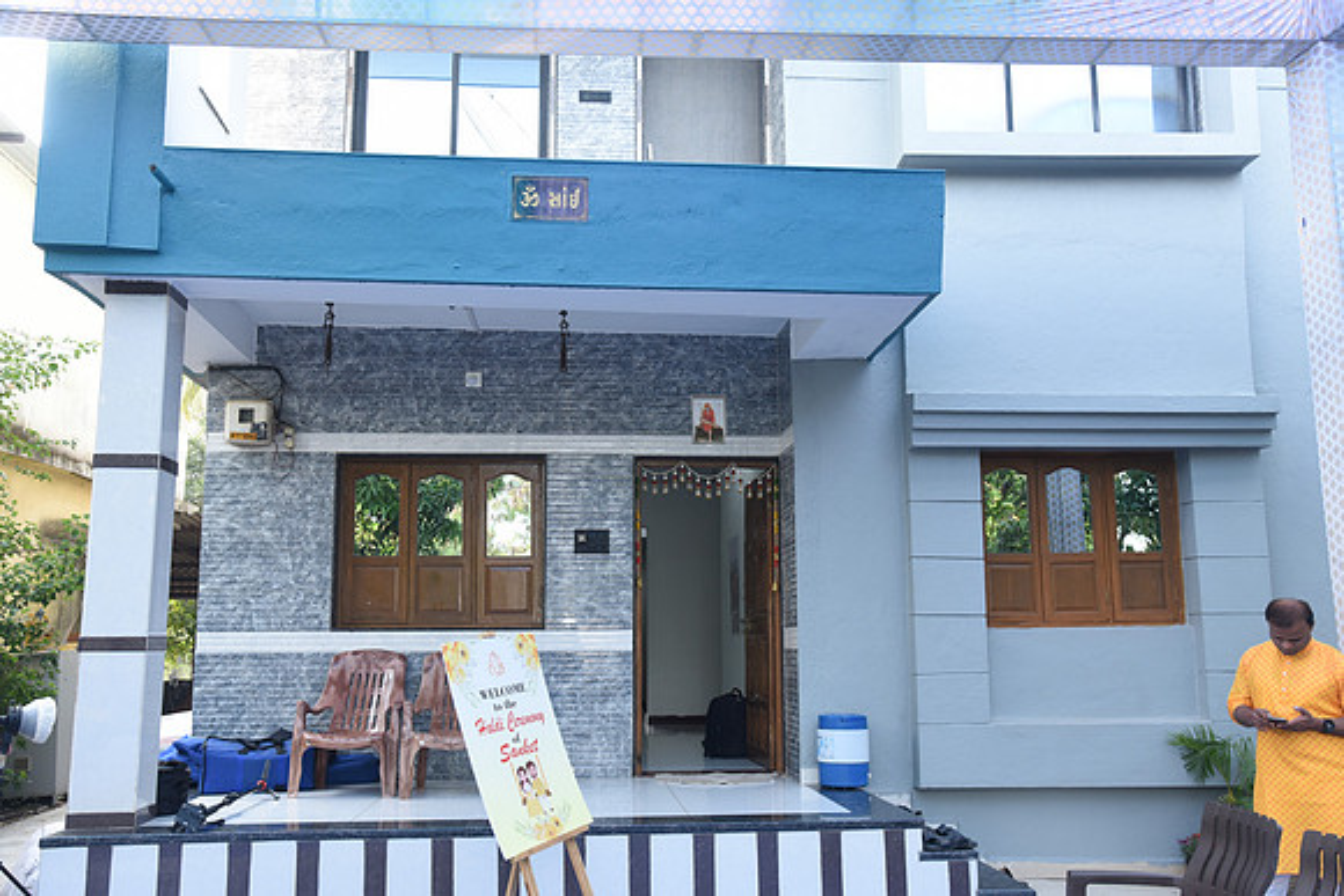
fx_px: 1195
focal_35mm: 32
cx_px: 672
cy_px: 448
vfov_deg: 41.1
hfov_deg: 58.7
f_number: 5.6
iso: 800
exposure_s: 1/160
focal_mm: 32
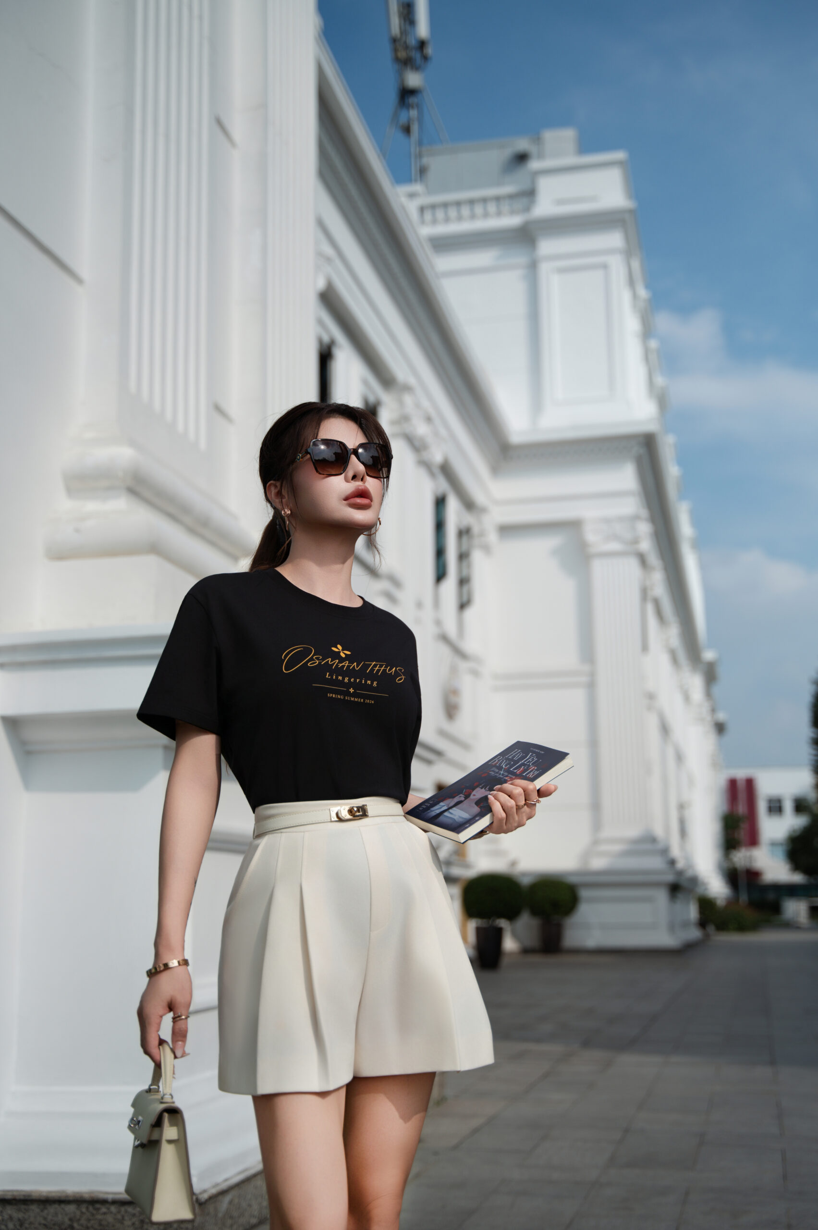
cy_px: 615
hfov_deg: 30.5
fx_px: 1502
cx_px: 409
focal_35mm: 44
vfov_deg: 44.5
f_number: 2.8
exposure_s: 1/3200
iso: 100
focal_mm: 44
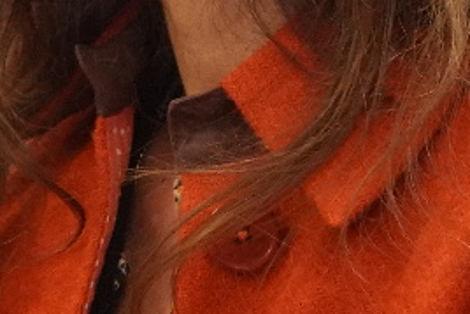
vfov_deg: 5.3
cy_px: -113
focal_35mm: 258
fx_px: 3370
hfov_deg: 8.0
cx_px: 35
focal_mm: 20.33
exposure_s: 1/60
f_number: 2.8
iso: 1600
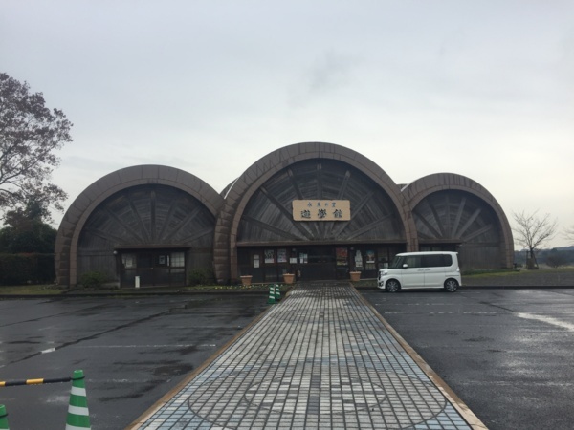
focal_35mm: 29
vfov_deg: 48.2
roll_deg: +1.5
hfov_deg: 61.7
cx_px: 287
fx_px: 481
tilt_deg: +1.4
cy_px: 215
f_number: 2.2
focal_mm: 4.15
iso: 32
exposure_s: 1/670
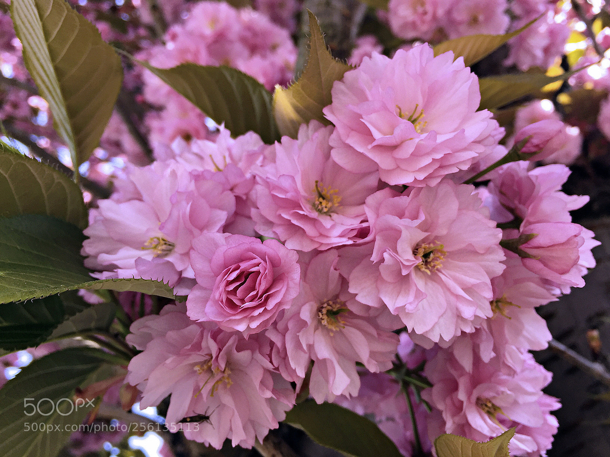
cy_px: 228
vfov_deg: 48.2
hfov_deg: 61.7
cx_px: 305
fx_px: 511
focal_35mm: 29
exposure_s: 1/302
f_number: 2.2
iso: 32
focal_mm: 4.2
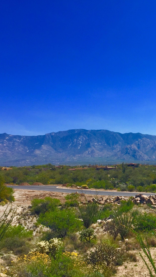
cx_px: 145
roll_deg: +2.6
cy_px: 140
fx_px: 316
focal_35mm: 43
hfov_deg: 26.6
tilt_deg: +4.7
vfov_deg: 47.4
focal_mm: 4.15
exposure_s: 1/2825
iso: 32
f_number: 2.2
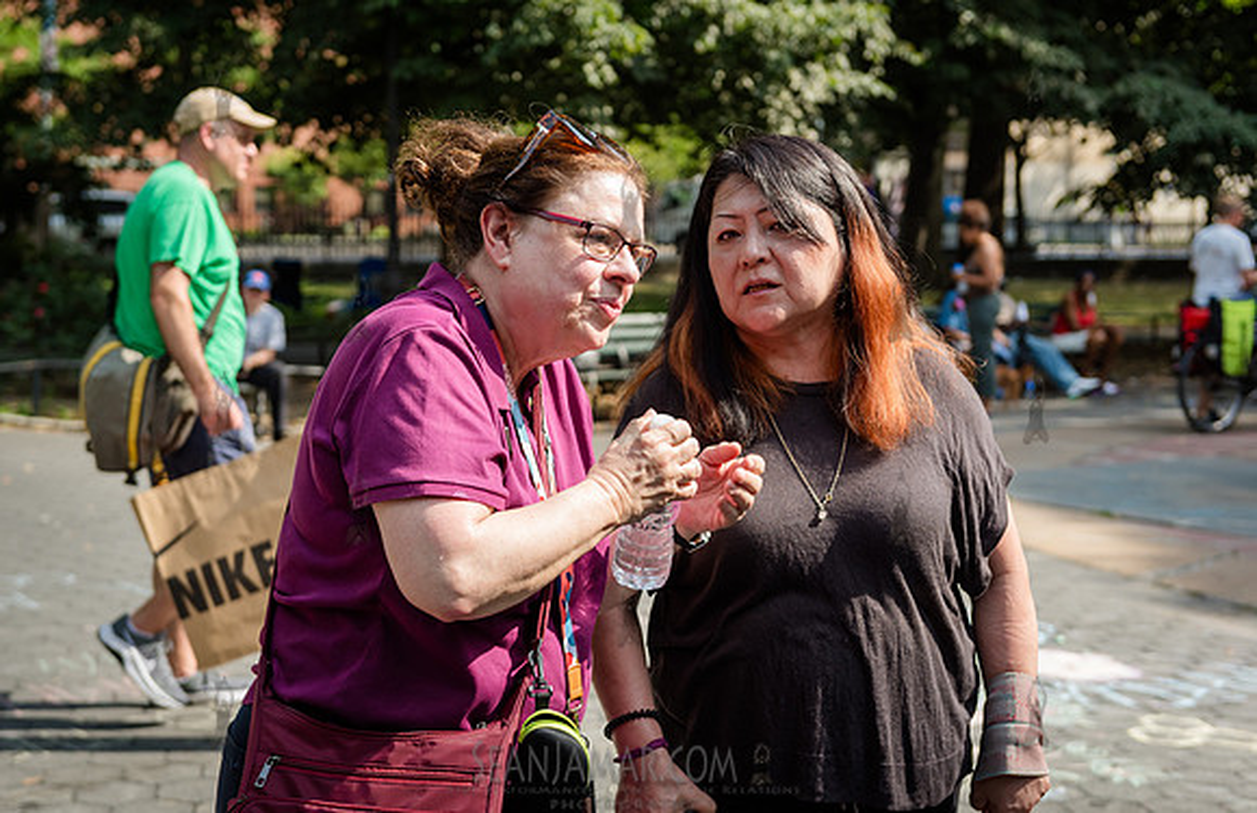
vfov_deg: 21.6
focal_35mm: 61
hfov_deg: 32.9
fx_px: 2127
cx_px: 534
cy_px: 475
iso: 250
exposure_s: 1/800
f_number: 3.5
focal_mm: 52
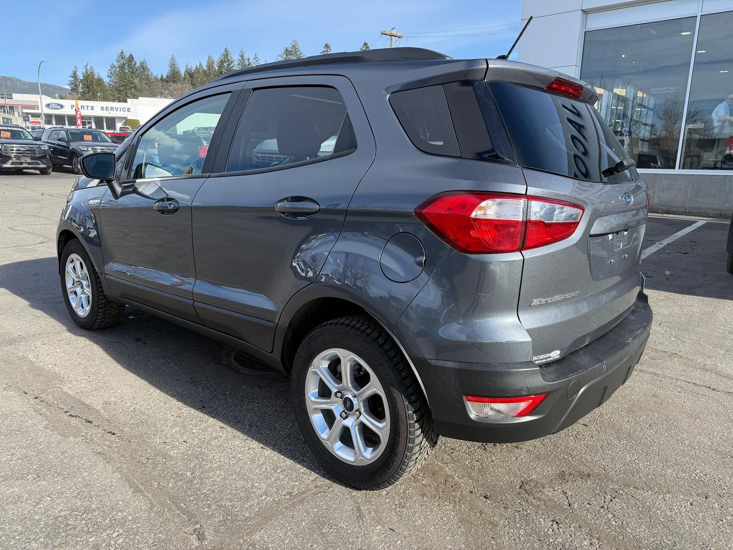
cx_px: 366
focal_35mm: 24
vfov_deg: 56.8
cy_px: 275
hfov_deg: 71.6
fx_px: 508
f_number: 1.78
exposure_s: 1/2169
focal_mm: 6.76
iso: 100
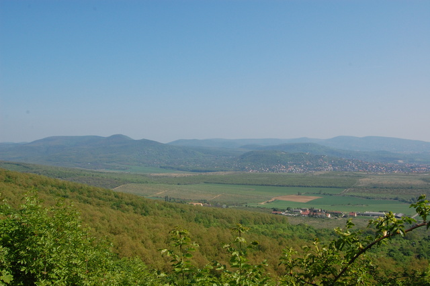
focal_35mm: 34
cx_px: 215
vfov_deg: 38.3
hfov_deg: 55.1
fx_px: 412
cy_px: 143
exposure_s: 1/500
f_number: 11
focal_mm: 23
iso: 400
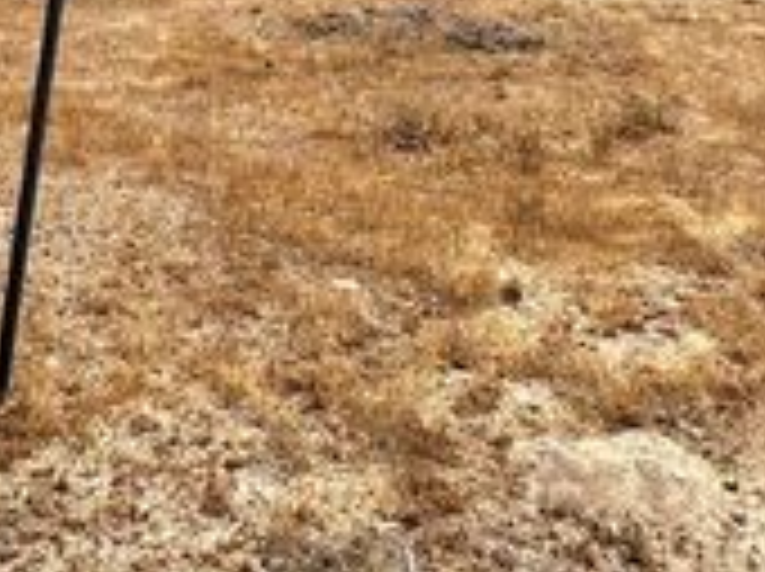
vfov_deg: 23.6
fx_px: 1081
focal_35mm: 49
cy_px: -284
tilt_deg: +8.9
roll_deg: -2.1
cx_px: 230
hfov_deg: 38.3
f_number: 1.8
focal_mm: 1.57
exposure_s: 1/2053
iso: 32
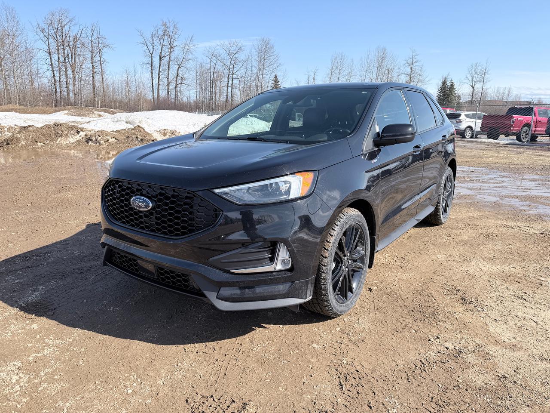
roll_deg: -0.4
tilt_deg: -14.2
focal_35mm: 24
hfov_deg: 71.6
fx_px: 381
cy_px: 206
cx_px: 275
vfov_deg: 56.8
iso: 80
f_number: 1.78
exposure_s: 1/3425
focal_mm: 6.76
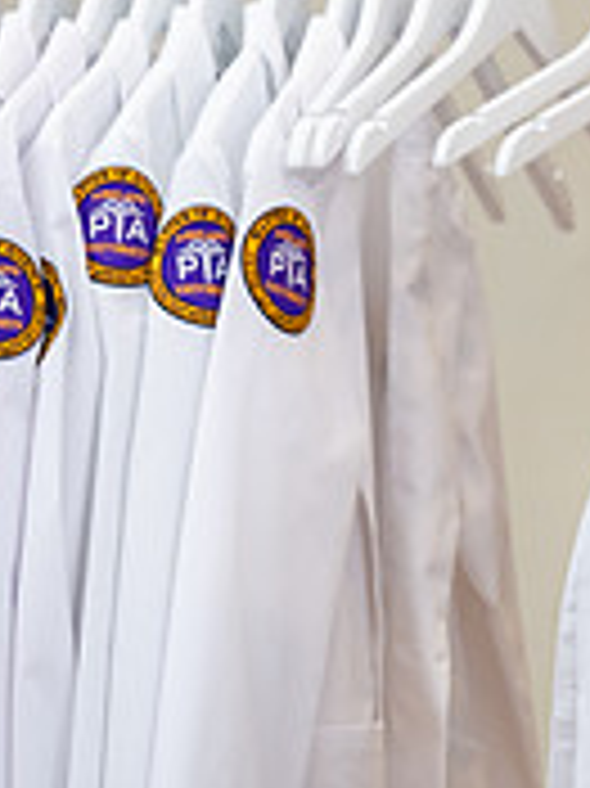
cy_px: 146
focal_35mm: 446
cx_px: 1126
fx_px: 10148
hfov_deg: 3.3
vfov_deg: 4.4
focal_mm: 140
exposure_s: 1/200
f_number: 3.5
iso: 1600
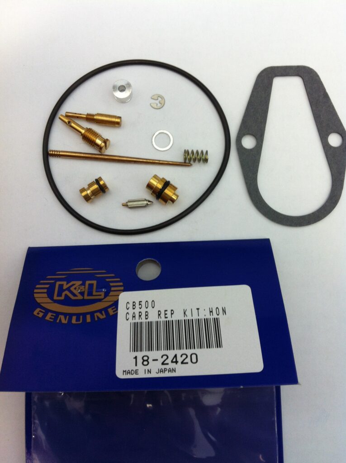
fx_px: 468
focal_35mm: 35
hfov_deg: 40.6
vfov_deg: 52.7
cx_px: 173
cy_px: 232
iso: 80
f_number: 2.8
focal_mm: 3.85
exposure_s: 1/15
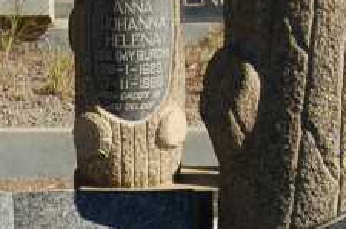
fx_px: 1841
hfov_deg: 10.6
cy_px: 344
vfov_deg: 7.0
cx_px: 0
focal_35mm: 192
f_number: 6.3
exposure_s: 1/400
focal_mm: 24
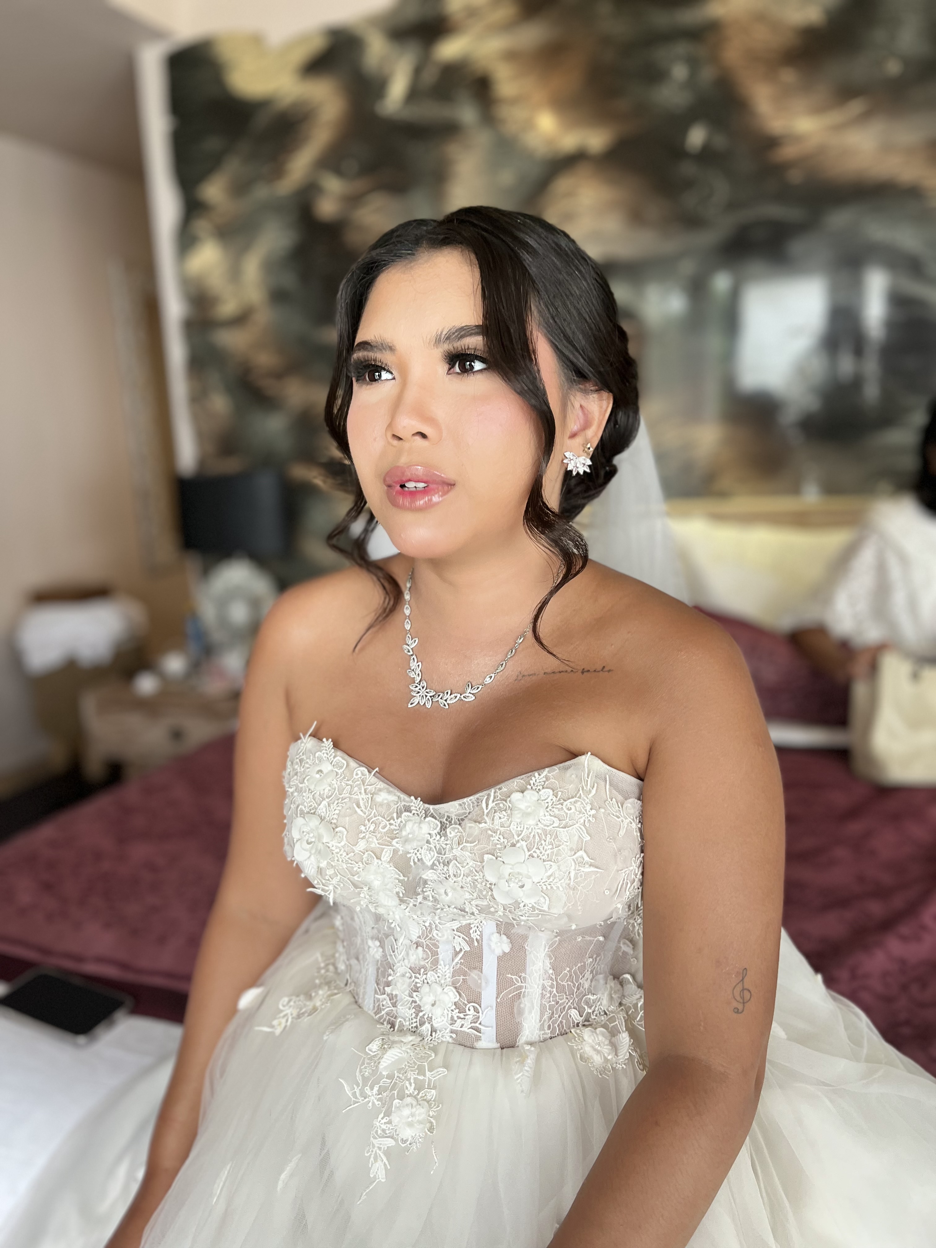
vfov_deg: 67.3
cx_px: 468
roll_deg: +2.6
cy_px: 624
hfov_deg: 53.1
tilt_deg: -12.0
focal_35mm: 26
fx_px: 937
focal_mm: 5.1
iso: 160
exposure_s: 1/60
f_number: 1.6
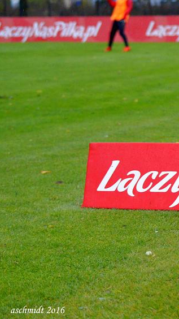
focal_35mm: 178
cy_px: 159
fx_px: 1501
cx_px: 237
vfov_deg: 12.1
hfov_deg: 6.8
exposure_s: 1/800
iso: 1000
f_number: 4.5
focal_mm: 75
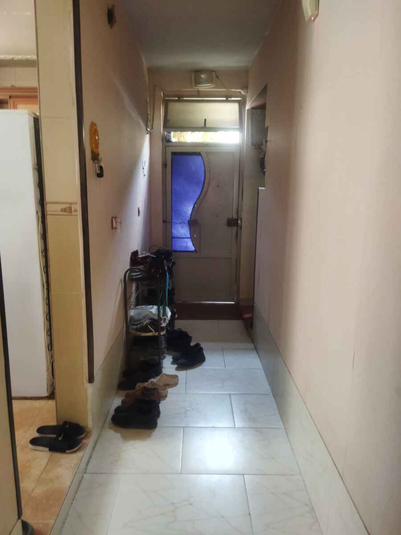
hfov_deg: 51.4
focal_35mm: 27
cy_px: 268
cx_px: 200
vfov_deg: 65.3
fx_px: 417
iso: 441
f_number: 1.79
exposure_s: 1/50
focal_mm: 4.71
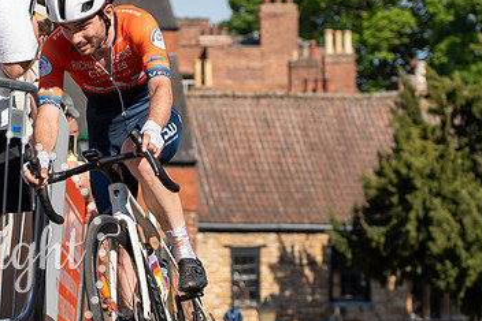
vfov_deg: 7.5
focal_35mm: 183
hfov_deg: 11.2
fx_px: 2451
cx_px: 125
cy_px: 222
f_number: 3.5
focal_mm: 73
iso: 100
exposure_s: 1/1000
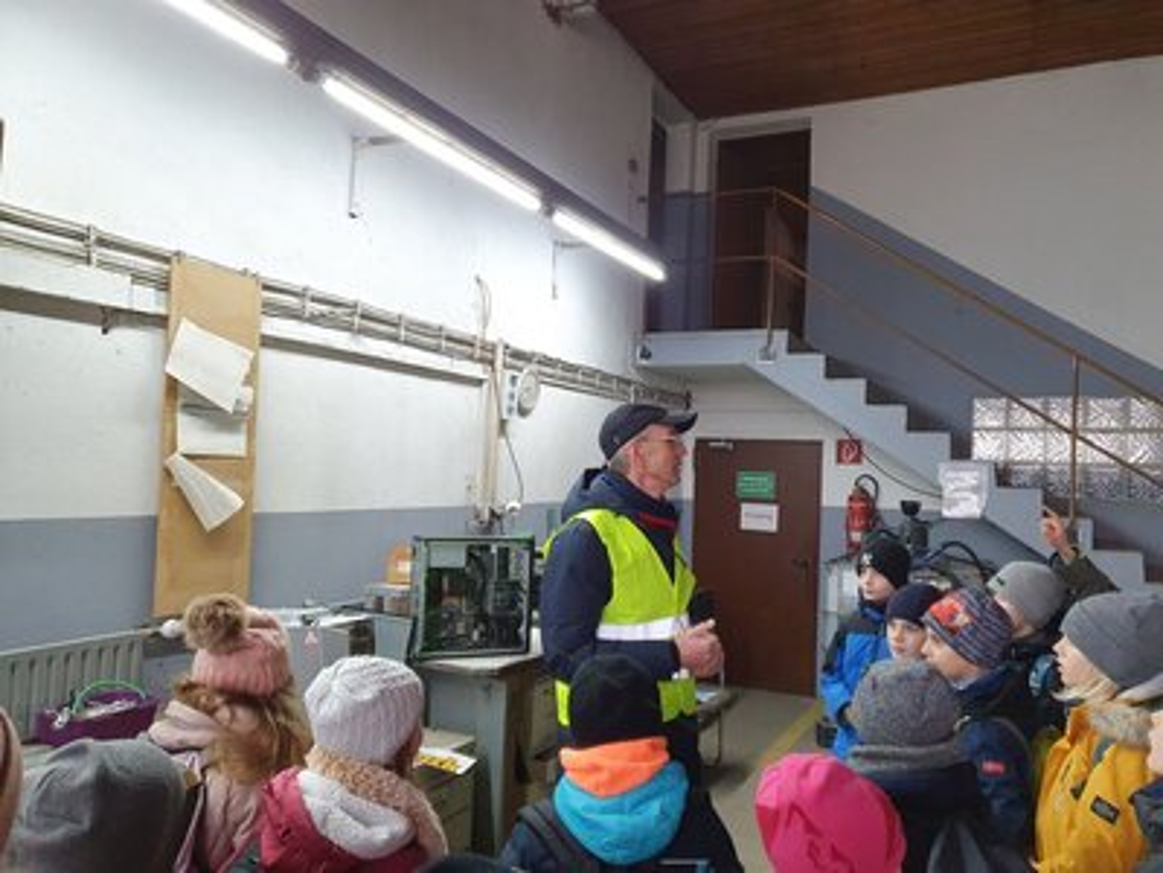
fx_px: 874
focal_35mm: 26
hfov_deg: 67.3
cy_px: 436
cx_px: 582
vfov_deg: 53.1
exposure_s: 1/100
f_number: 1.5
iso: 250
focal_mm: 4.32
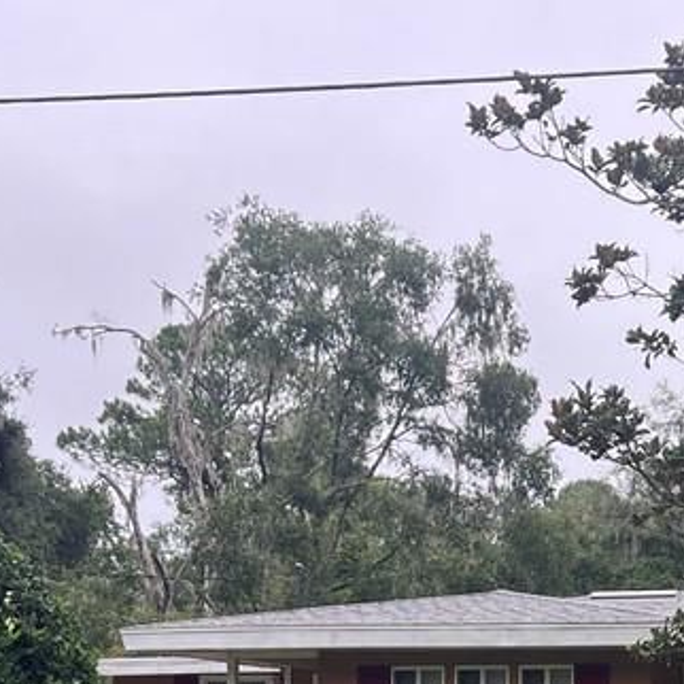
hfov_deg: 22.8
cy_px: 697
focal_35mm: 73
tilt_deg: +2.1
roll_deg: +0.1
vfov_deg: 22.7
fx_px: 1632
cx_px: 667
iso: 50
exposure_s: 1/443
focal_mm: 5.7
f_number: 1.5
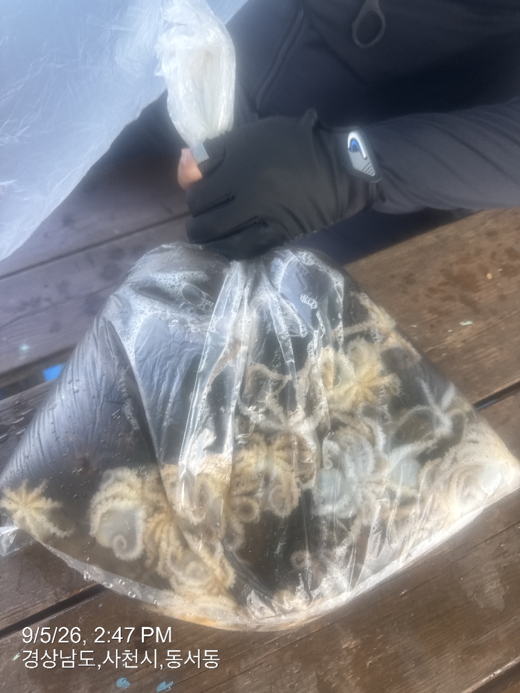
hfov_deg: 56.8
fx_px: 481
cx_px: 260
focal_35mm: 24
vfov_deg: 71.6
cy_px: 346
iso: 64
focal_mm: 6.76
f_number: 1.78
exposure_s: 1/214
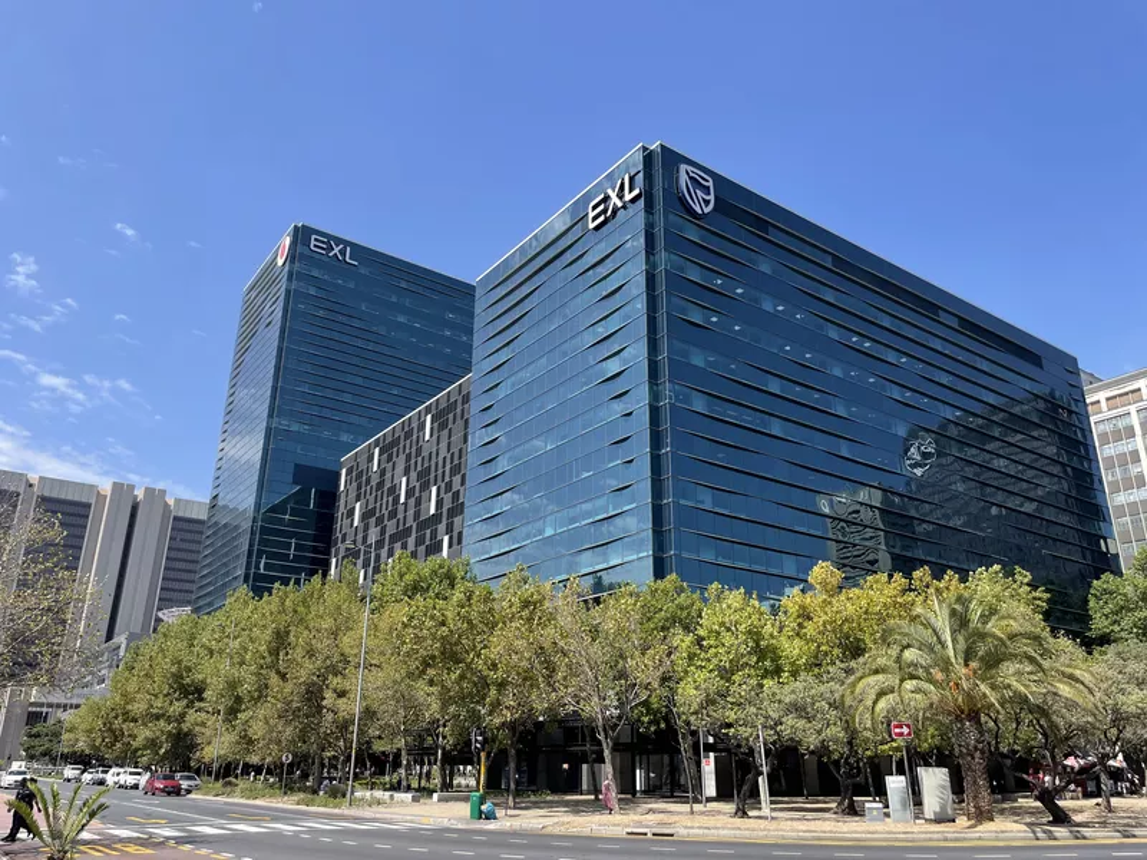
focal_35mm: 26
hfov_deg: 67.3
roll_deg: -0.6
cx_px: 574
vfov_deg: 53.1
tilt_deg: +21.0
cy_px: 430
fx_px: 862
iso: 32
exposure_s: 1/2020
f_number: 1.6
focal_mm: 4.2
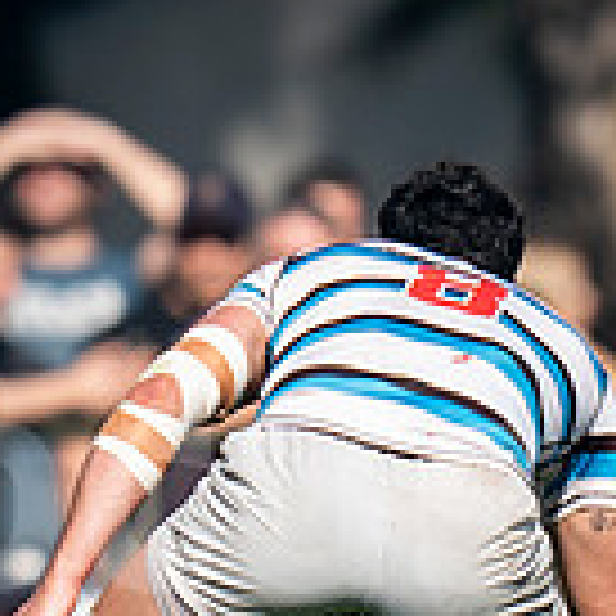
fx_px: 59292
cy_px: 390
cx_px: -269
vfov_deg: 0.6
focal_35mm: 2945
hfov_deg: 0.6
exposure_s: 1/1250
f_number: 2.8
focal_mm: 400
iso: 100
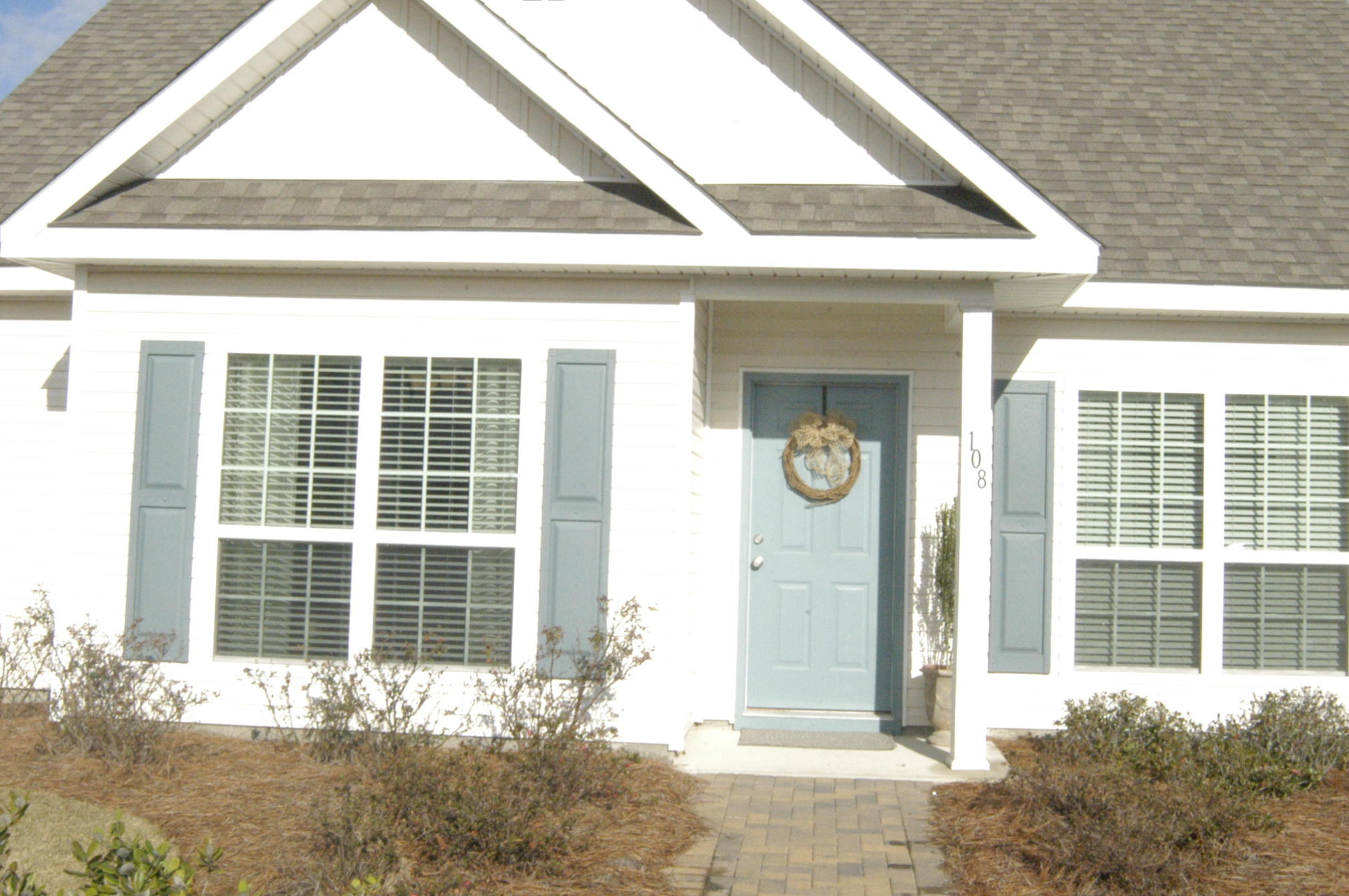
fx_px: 1497
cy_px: 399
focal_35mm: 40
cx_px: 728
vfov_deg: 33.3
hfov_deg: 48.5
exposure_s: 1/180
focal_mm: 18
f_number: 22
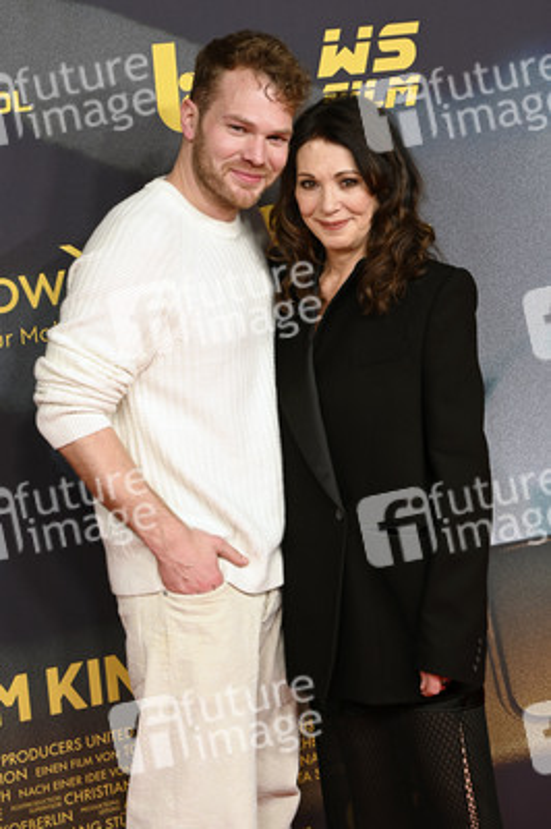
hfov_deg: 16.8
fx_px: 1863
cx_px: 276
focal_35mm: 81
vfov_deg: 25.1
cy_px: 414
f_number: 6.3
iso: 800
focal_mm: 81
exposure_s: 1/160
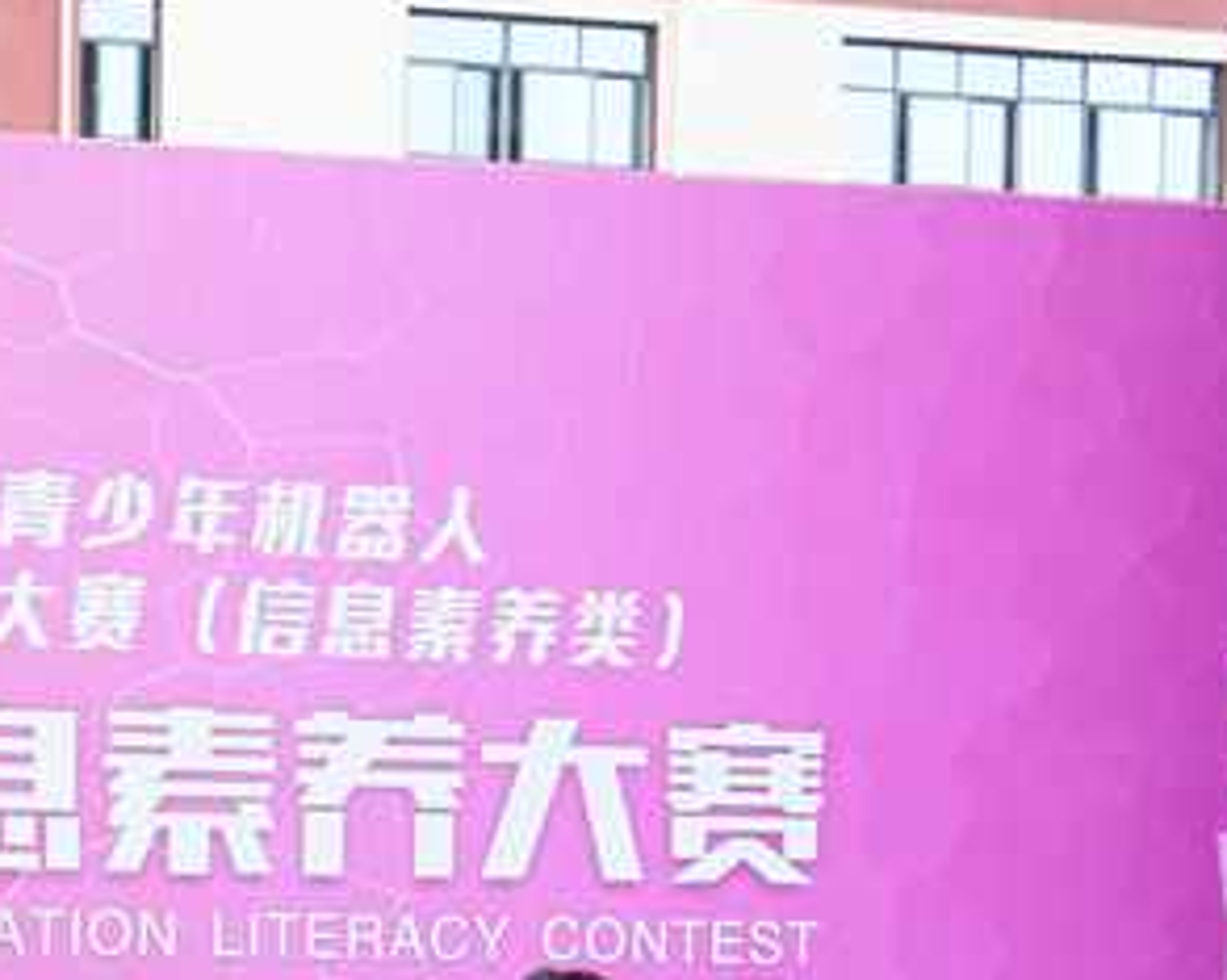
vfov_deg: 19.0
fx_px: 2794
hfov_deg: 20.8
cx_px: -641
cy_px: 1112
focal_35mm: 77
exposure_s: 1/250
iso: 320
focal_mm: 24
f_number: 6.3
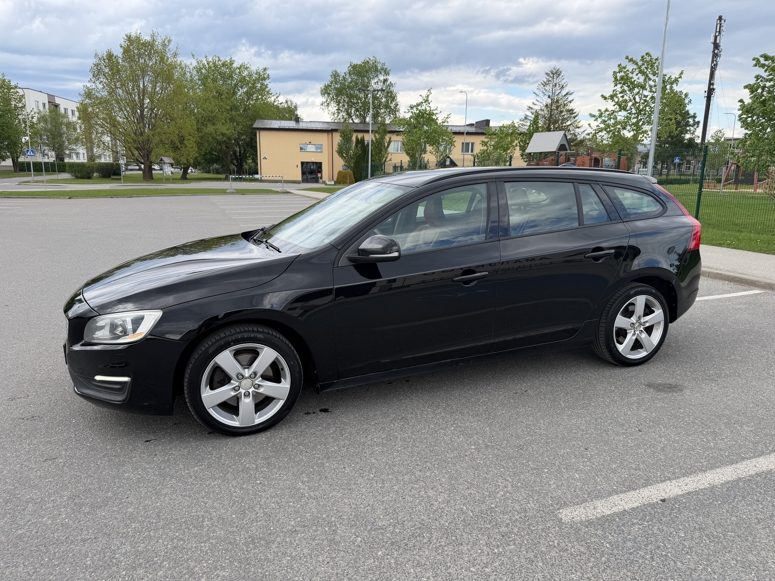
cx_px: 388
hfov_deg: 71.6
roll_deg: -0.5
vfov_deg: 56.8
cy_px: 290
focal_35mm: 24
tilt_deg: -12.6
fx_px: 537
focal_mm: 6.76
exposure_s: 1/1174
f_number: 1.78
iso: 80
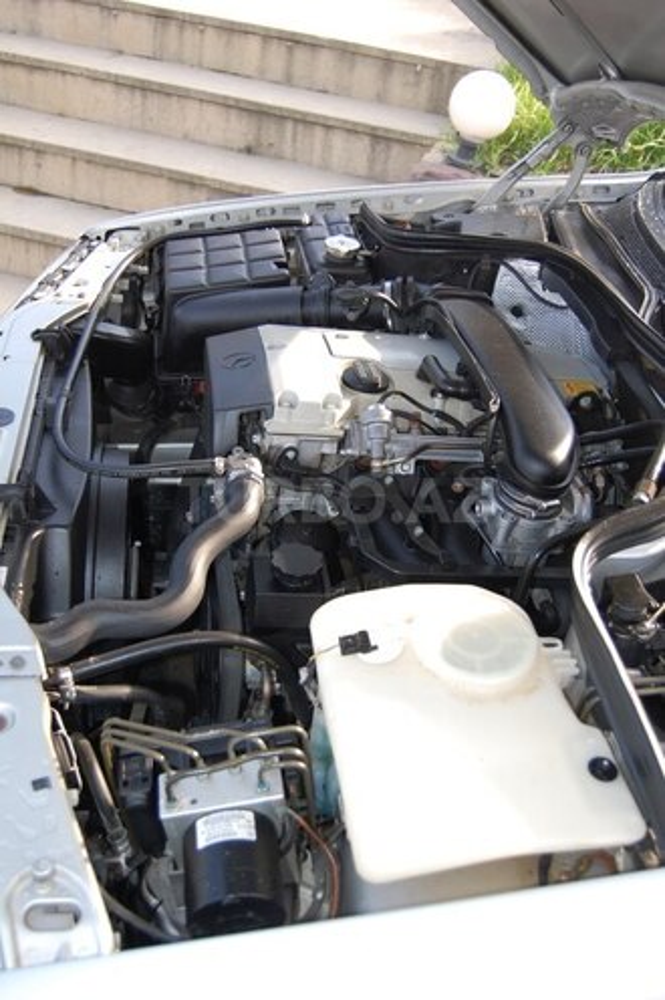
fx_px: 957
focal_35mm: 34
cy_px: 500
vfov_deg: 55.1
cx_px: 332
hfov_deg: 38.3
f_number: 3.8
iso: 400
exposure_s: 1/500
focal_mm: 23
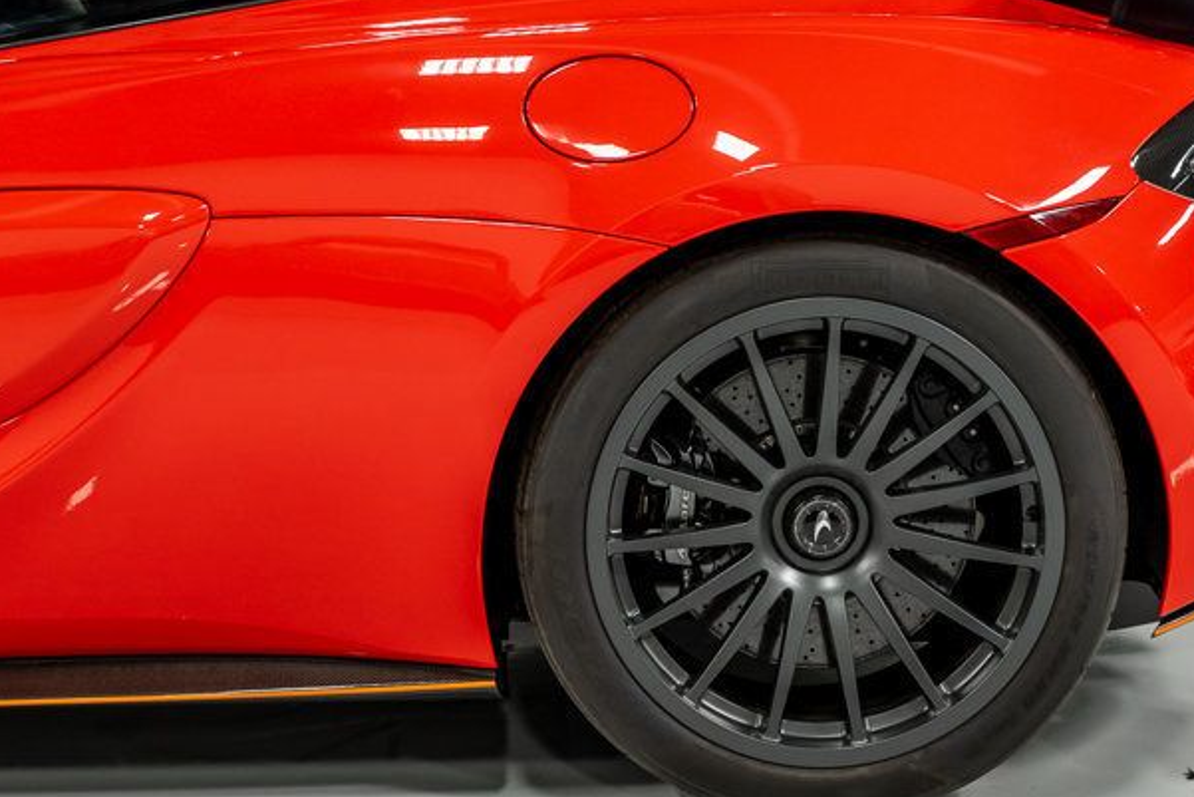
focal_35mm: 109
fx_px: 3616
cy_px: 285
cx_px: 487
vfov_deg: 12.6
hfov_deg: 18.7
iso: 800
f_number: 5
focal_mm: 64
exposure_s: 1/60
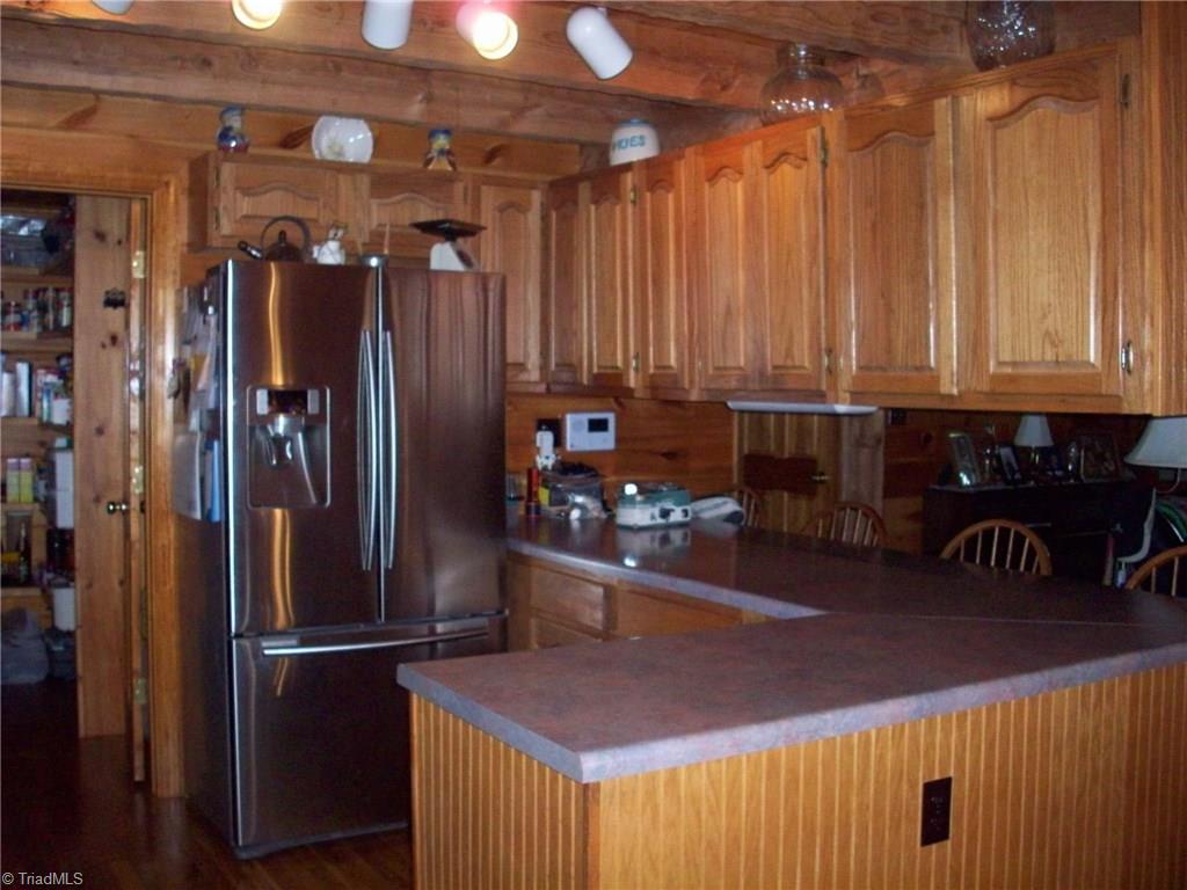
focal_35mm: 37
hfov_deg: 50.1
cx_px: 594
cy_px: 445
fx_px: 1269
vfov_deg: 38.7
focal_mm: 6.2
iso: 200
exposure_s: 1/45
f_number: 2.8
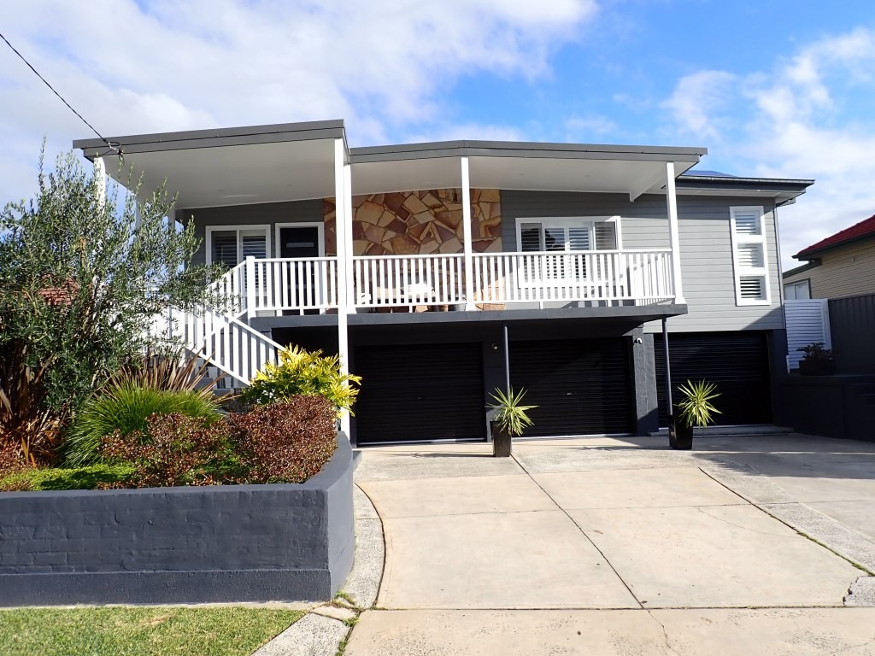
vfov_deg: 54.9
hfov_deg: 69.4
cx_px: 438
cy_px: 328
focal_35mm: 25
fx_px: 632
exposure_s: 1/160
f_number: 8
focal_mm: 4.5
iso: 100
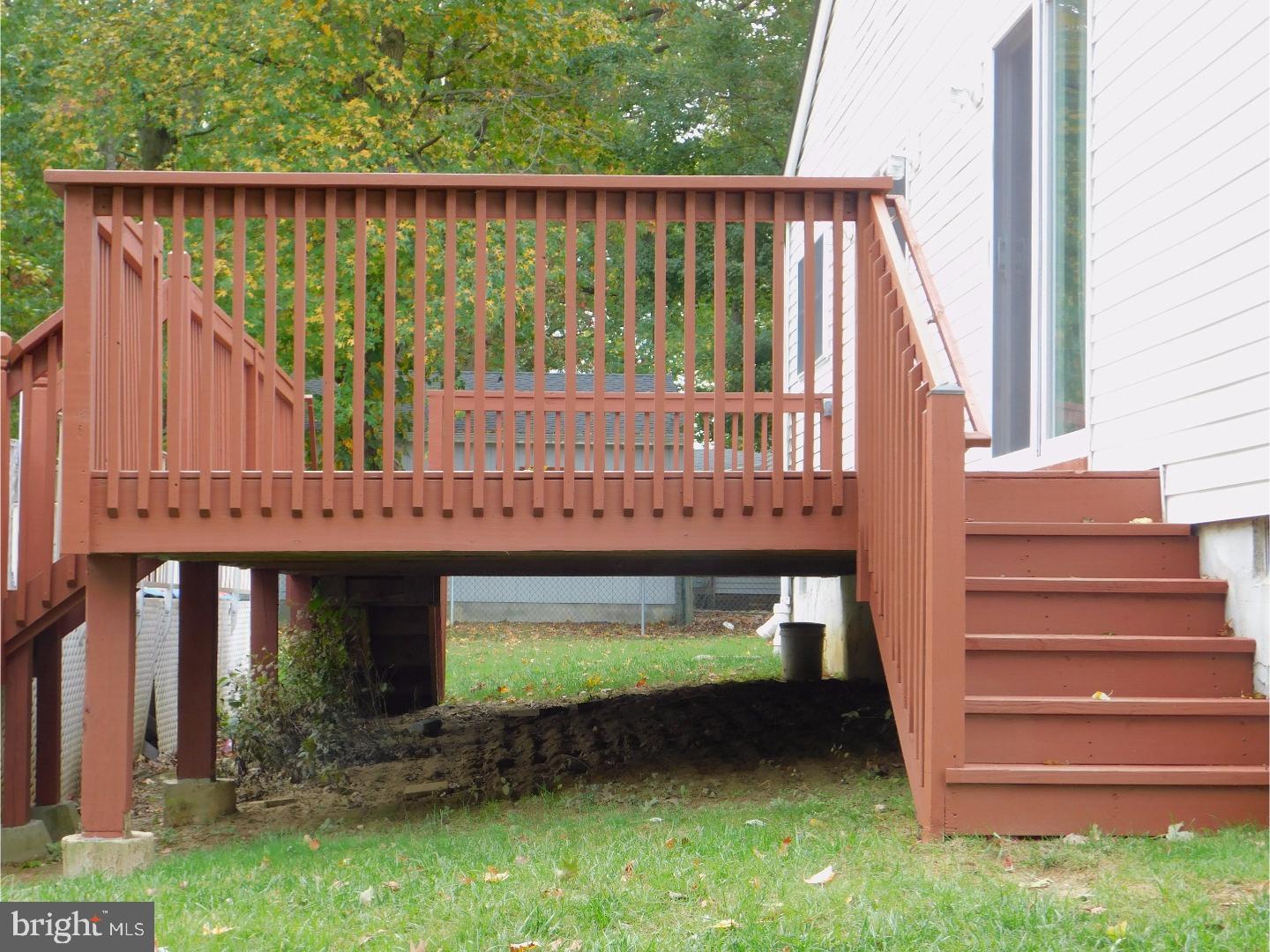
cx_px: 635
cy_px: 476
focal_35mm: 59
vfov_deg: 24.8
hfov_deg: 32.7
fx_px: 2165
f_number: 4
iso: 125
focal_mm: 10.4
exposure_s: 1/80
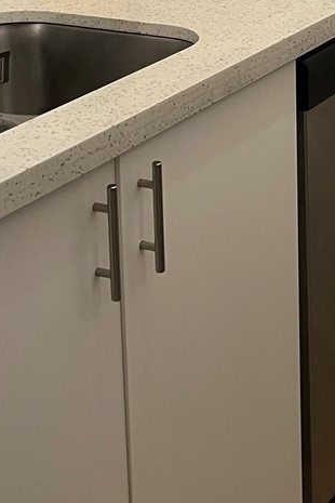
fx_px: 1298
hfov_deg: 14.4
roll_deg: +1.7
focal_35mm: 93
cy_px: -68
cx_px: 362
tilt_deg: -9.1
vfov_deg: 20.7
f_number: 1.5
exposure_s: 1/60
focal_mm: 5.7
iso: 100
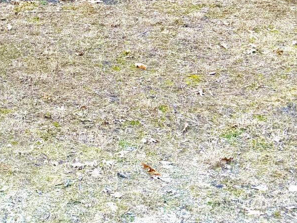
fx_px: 686
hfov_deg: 23.1
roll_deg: +0.1
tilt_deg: -8.4
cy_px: -75
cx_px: -21
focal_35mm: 80
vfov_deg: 17.2
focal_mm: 6.76
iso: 100
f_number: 1.78
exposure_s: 1/735
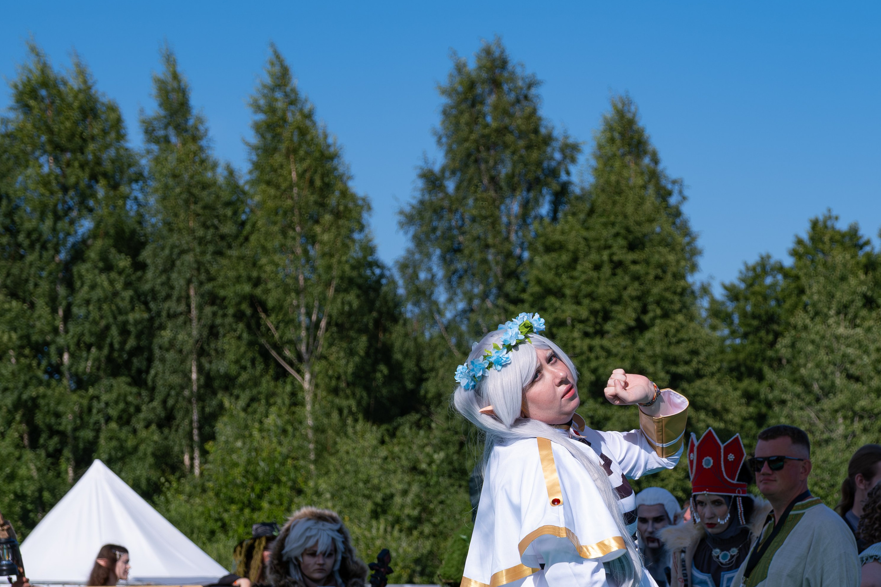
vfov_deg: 9.7
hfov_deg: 14.4
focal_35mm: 142
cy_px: 398
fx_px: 3475
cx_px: 593
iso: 160
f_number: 4.5
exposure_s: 1/1600
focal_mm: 55
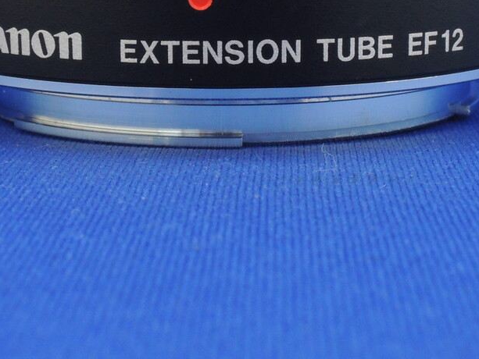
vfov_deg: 10.8
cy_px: 37
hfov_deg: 14.4
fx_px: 1896
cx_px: 217
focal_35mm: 137
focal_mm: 12.5
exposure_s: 1/25
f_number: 7.1
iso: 560
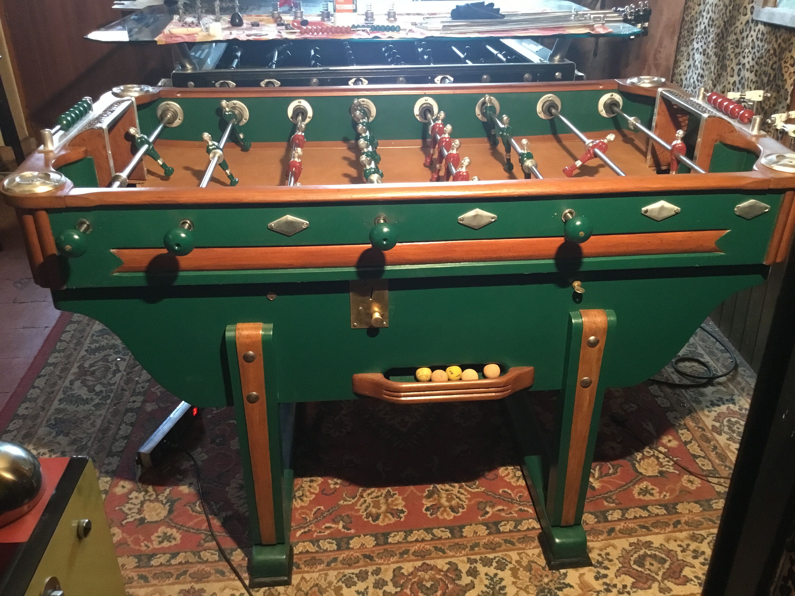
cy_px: 298
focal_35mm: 31
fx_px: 712
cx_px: 398
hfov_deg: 58.4
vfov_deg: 45.4
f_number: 2.4
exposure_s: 1/17
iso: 200
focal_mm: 3.3
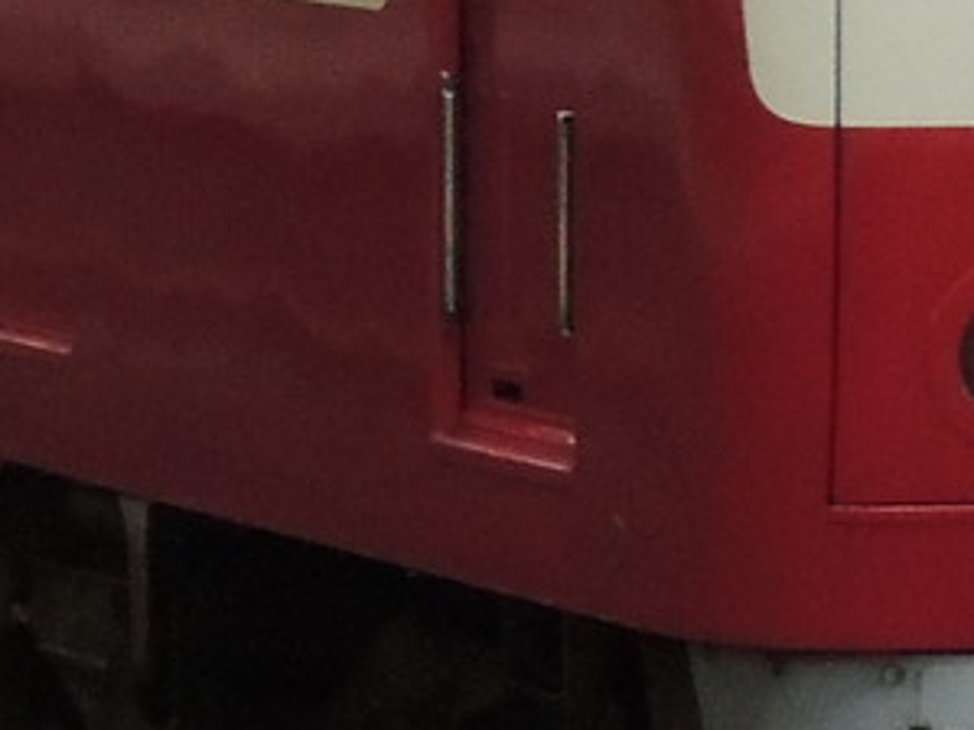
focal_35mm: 353
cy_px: -329
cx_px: -241
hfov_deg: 5.6
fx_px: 9928
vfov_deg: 4.2
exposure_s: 1/250
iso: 800
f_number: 3.7
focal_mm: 9.8
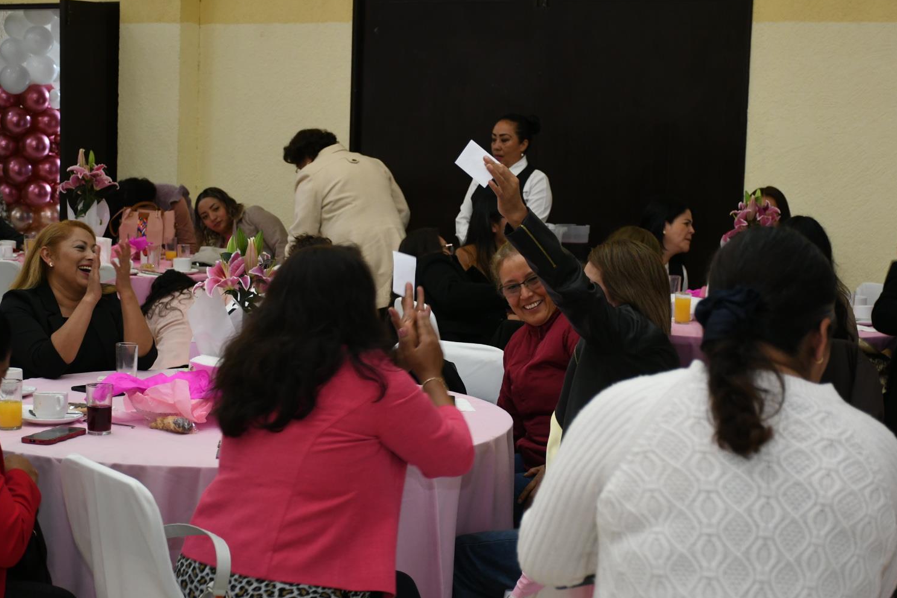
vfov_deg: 18.7
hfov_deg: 27.7
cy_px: 317
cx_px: 463
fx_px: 1819
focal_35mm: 73
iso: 1000
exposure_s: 1/100
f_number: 4.5
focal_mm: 45
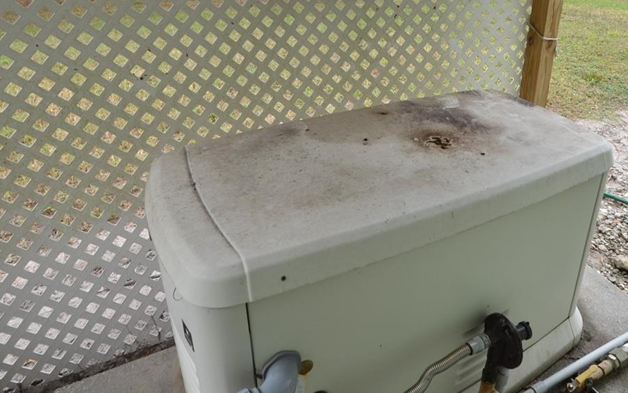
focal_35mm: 27
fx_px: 462
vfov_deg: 44.7
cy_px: 106
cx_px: 429
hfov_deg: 66.2
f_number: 6.3
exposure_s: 1/160
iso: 200
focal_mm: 10
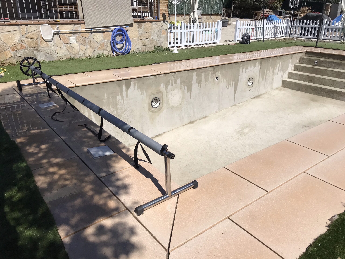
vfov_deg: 49.7
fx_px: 279
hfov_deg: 63.4
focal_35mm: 28
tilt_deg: -21.9
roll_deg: -0.4
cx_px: 172
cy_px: 130
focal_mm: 3.99
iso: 25
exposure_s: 1/5988
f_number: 1.8
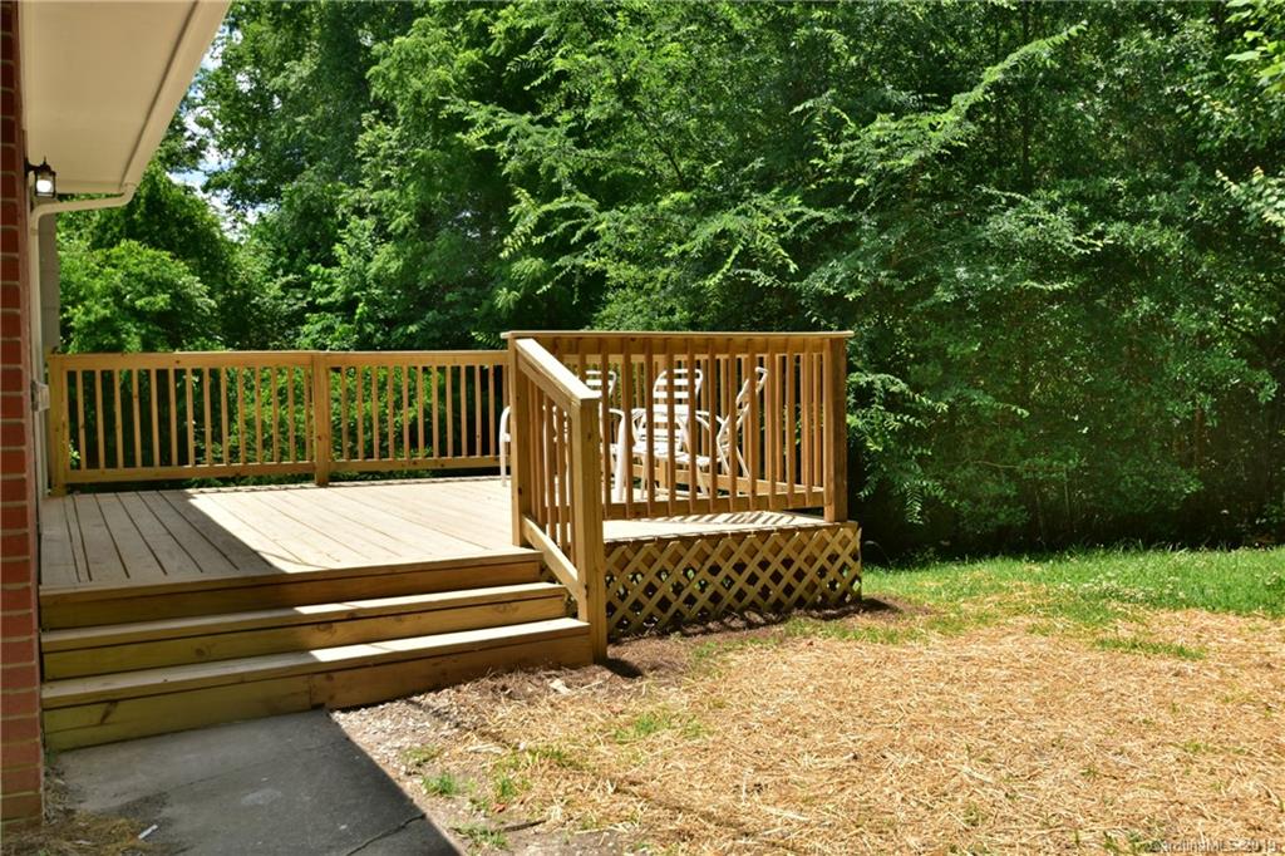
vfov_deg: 43.6
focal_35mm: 30
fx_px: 1070
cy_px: 428
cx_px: 642
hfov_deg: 61.9
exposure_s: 1/200
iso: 100
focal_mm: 20
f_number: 5.6
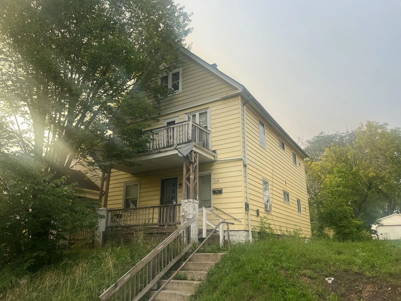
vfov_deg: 53.1
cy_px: 150
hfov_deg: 67.3
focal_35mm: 26
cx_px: 200
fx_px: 301
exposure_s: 1/129
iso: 32
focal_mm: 5.7
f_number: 1.5
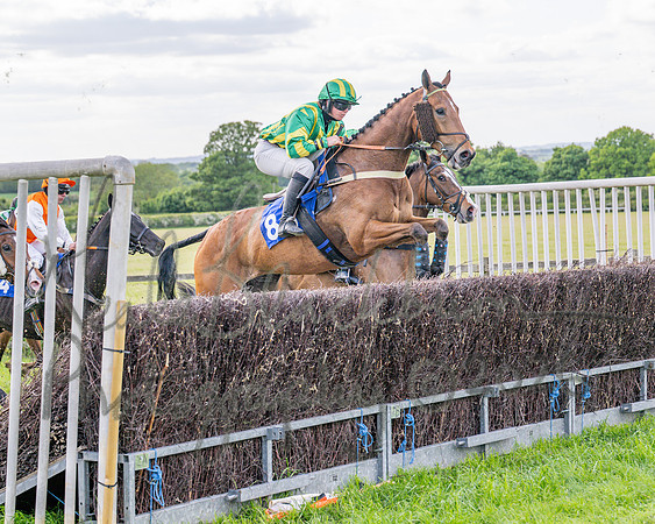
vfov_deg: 16.3
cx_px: 293
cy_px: 240
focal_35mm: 94
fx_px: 1827
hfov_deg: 20.3
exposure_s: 1/2000
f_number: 4
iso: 400
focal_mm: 70
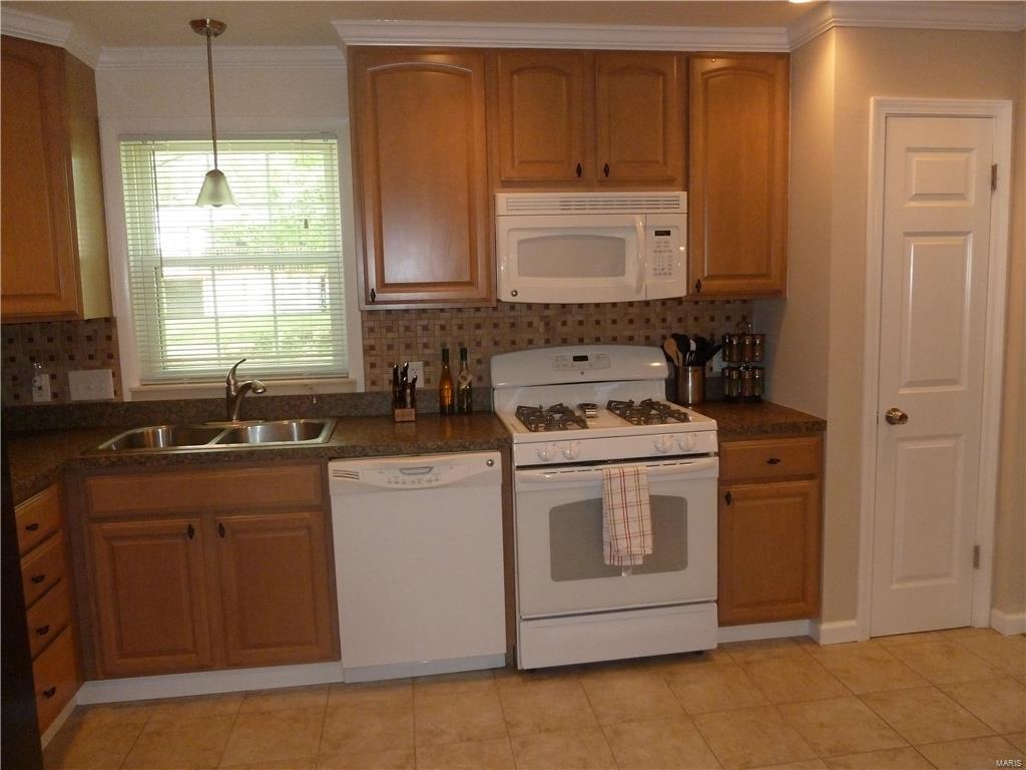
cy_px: 385
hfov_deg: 69.4
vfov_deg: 54.9
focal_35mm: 25
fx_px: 741
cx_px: 513
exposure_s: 1/60
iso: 400
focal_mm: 4.1
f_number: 3.3
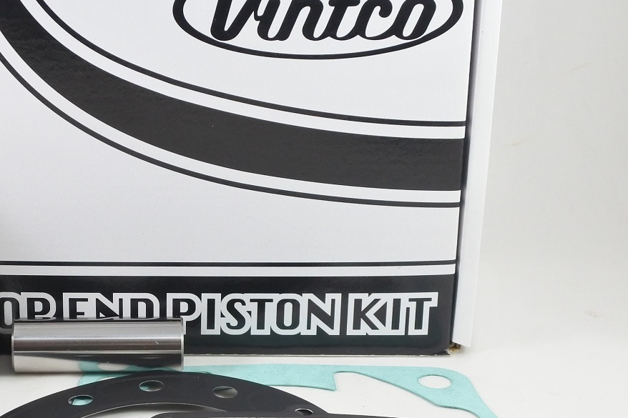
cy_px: 252
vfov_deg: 17.9
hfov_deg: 26.1
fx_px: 1325
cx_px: 108
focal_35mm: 76
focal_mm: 14.7
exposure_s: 1/125
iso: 640
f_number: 4.2
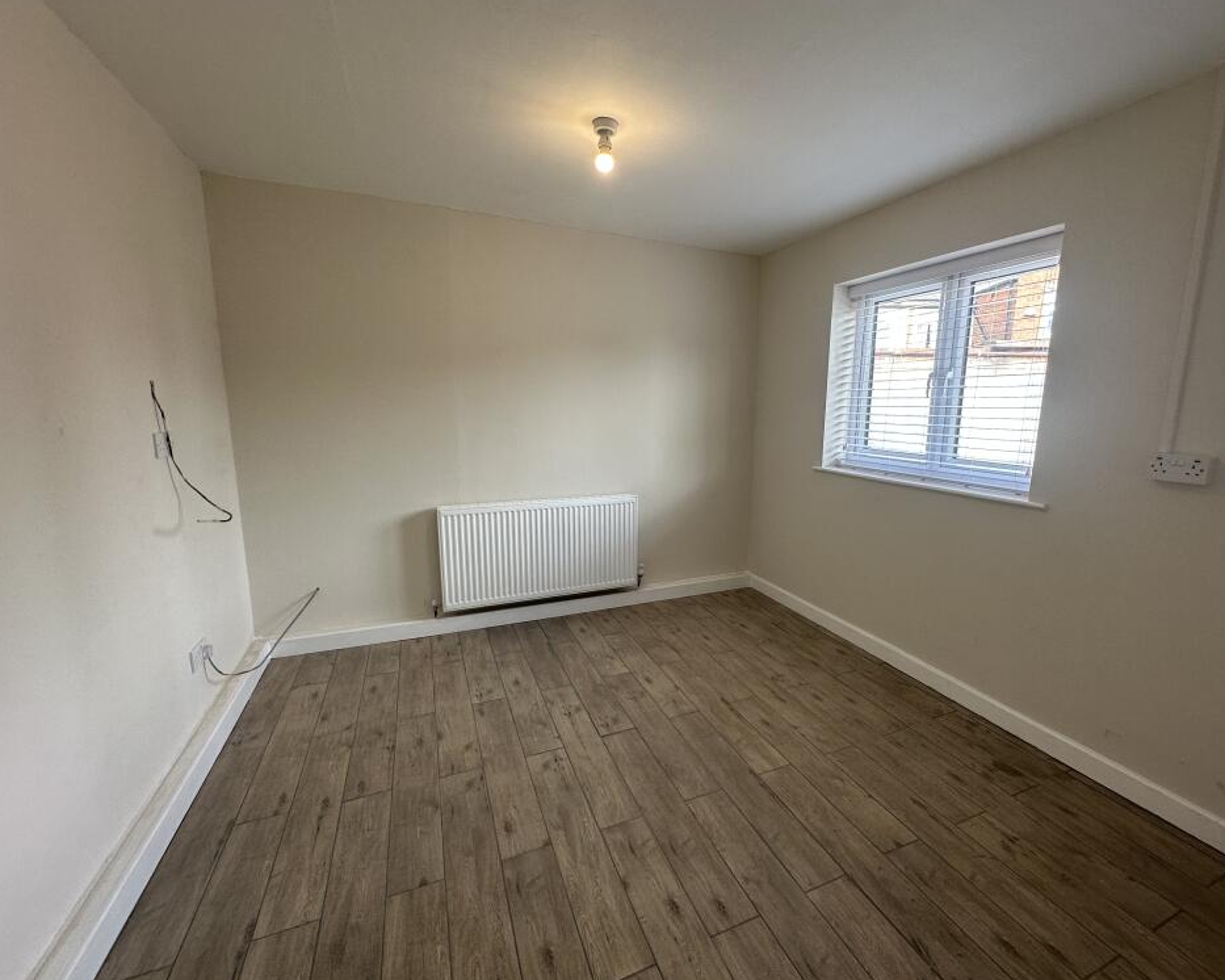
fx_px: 544
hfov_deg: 96.7
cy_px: 491
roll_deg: -0.6
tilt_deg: -9.3
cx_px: 654
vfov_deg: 84.0
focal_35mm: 15
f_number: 2.2
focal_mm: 2.22
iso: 80
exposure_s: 1/100
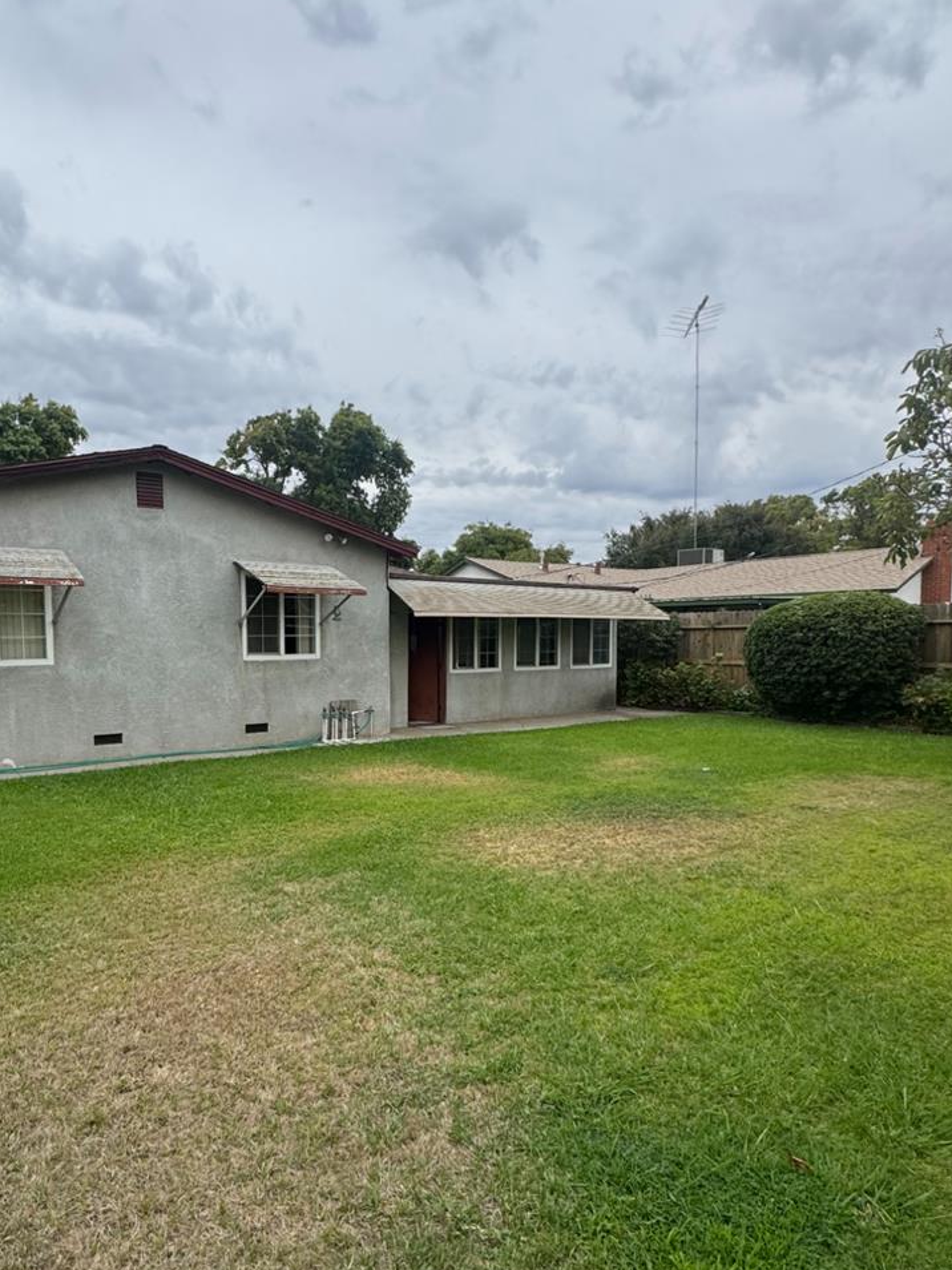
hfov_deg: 60.6
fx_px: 807
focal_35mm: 22
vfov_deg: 76.1
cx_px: 385
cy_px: 709
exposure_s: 1/1506
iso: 50
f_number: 2.2
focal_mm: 2.22
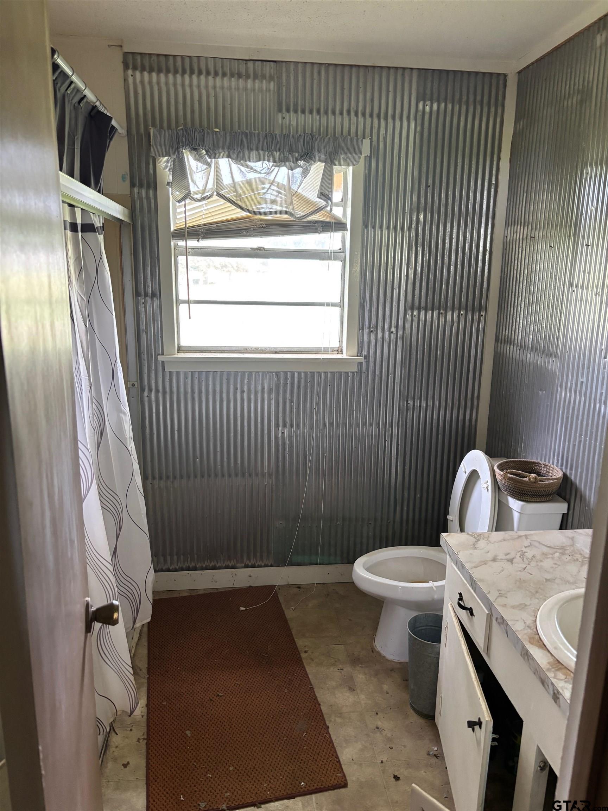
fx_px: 609
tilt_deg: -11.9
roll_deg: -1.9
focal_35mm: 26
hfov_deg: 53.1
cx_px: 304
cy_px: 406
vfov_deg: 67.3
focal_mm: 5.96
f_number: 1.6
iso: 320
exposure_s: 1/60
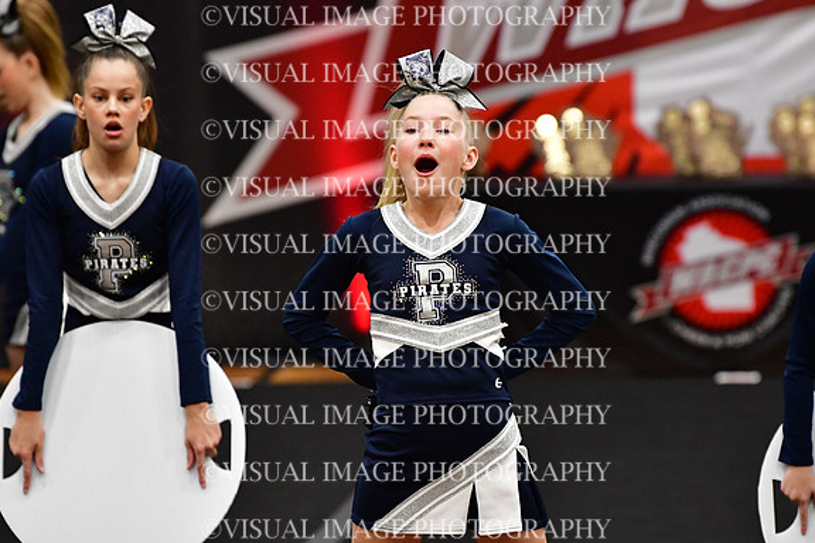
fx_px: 6836
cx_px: 406
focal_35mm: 302
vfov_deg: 4.6
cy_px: 272
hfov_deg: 6.8
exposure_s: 1/500
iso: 4000
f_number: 3.5
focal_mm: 200
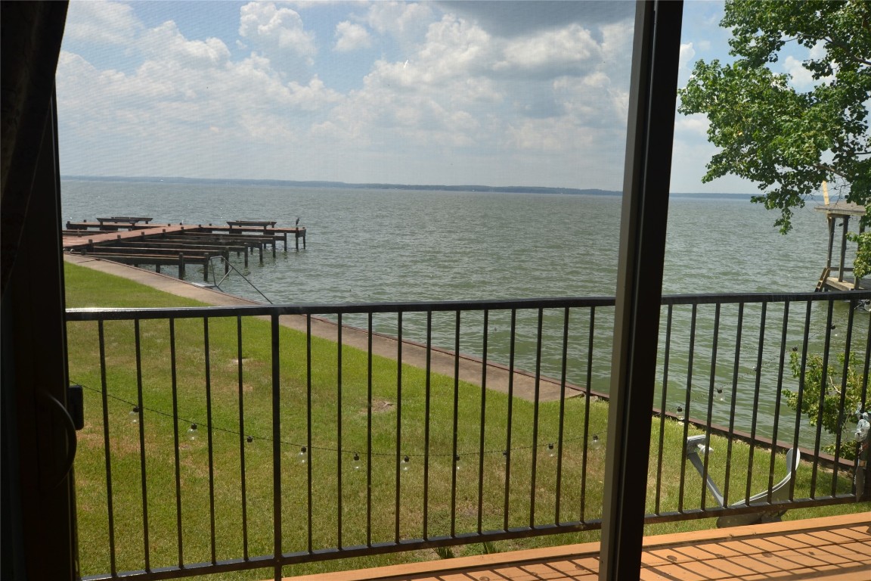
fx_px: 726
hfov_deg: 61.9
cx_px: 436
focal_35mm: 30
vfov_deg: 43.6
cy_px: 290
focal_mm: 20
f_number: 7.1
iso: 100
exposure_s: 1/200
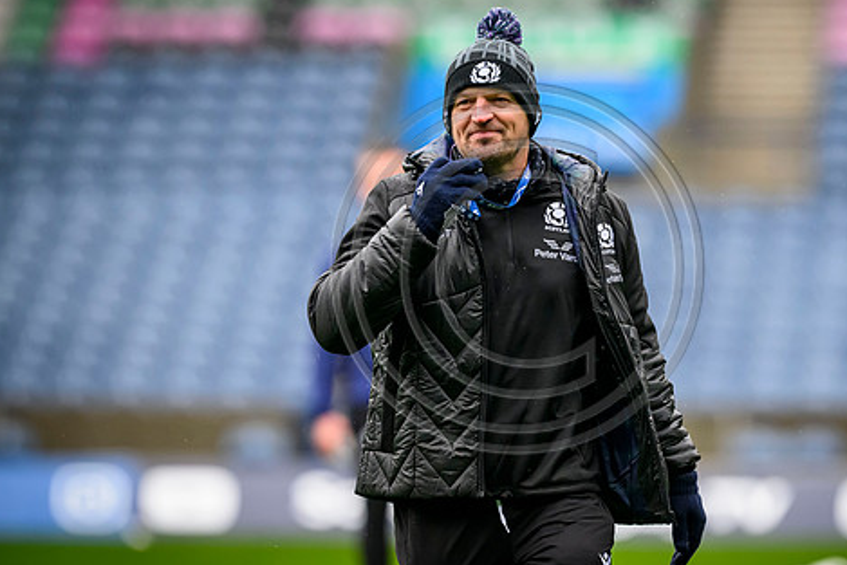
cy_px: 266
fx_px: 11649
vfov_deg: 2.8
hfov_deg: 4.2
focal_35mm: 495
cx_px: 517
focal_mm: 400
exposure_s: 1/1600
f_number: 4
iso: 4000
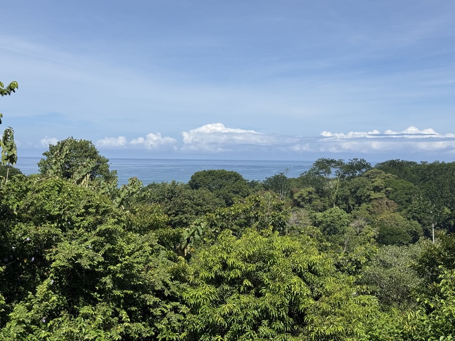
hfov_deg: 39.7
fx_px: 631
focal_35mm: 48
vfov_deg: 30.3
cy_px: 170
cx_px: 228
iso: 80
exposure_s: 1/7874
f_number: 1.78
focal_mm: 6.76
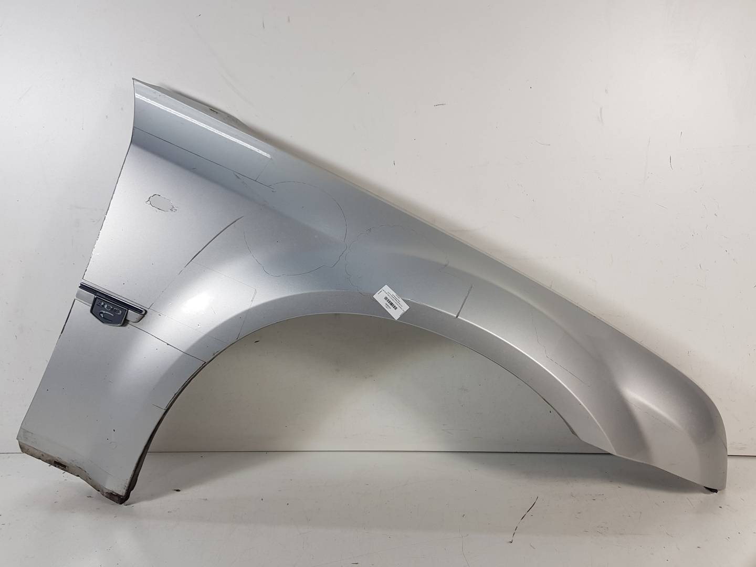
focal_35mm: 26
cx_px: 378
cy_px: 284
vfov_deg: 53.1
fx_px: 568
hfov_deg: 67.3
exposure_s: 1/112
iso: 40
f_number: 1.7
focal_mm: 4.2
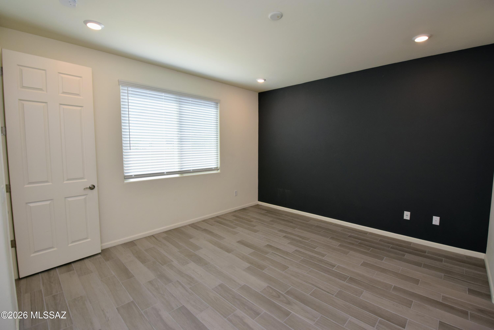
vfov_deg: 77.3
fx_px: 206
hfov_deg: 100.4
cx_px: 247
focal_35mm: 15
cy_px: 165
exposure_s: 1/125
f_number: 5.6
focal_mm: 10
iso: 400
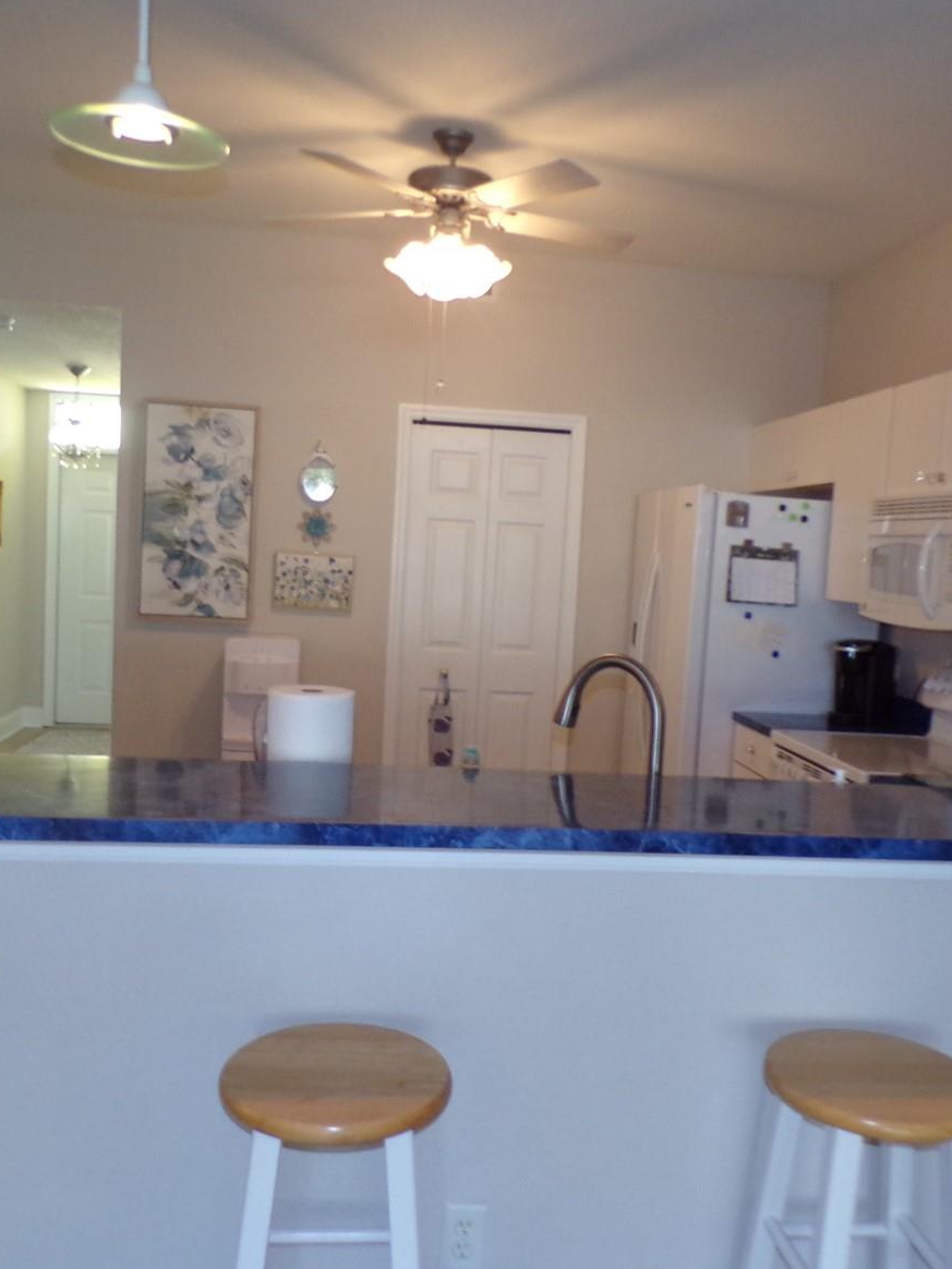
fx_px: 1210
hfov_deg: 42.9
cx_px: 493
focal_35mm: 33
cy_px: 626
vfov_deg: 55.4
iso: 200
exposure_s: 1/34
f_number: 3
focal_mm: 4.3
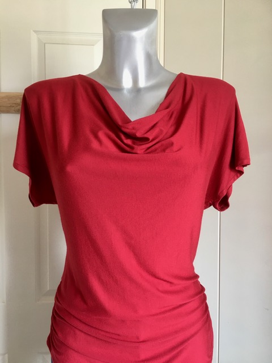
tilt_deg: -3.7
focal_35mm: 29
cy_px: 182
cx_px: 136
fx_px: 304
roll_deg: -0.1
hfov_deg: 48.2
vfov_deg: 61.7
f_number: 2.2
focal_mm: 4.15
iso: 125
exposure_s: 1/33
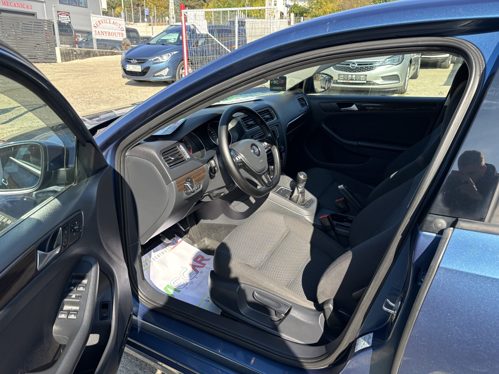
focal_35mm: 26
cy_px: 187
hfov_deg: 67.3
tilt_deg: -17.8
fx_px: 375
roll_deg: -1.0
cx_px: 250
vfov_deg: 53.1
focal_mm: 5.96
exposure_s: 1/505
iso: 50
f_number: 1.6
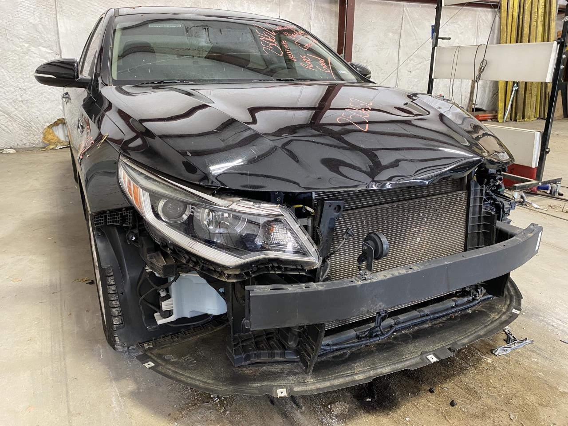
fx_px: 427
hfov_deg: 67.3
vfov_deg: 53.1
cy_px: 213
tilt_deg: -19.8
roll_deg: -0.6
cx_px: 284
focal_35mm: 26
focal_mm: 4.25
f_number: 1.8
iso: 320
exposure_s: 1/60
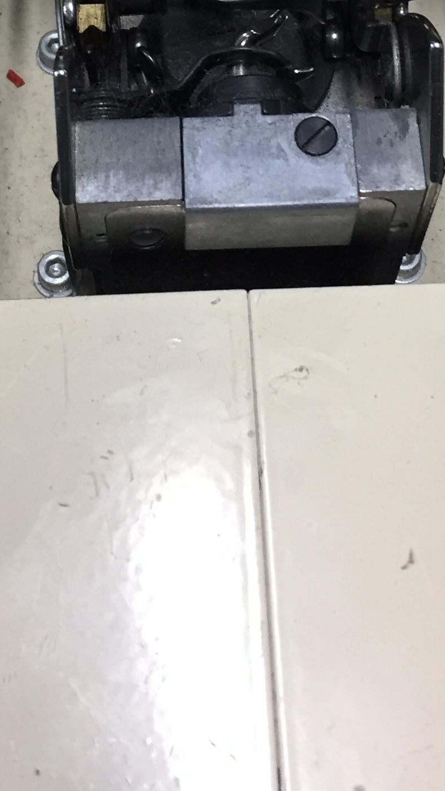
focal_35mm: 73
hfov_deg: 16.5
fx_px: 1531
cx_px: 231
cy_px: -44
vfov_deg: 27.0
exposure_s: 1/33
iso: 64
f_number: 2.2
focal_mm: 4.15
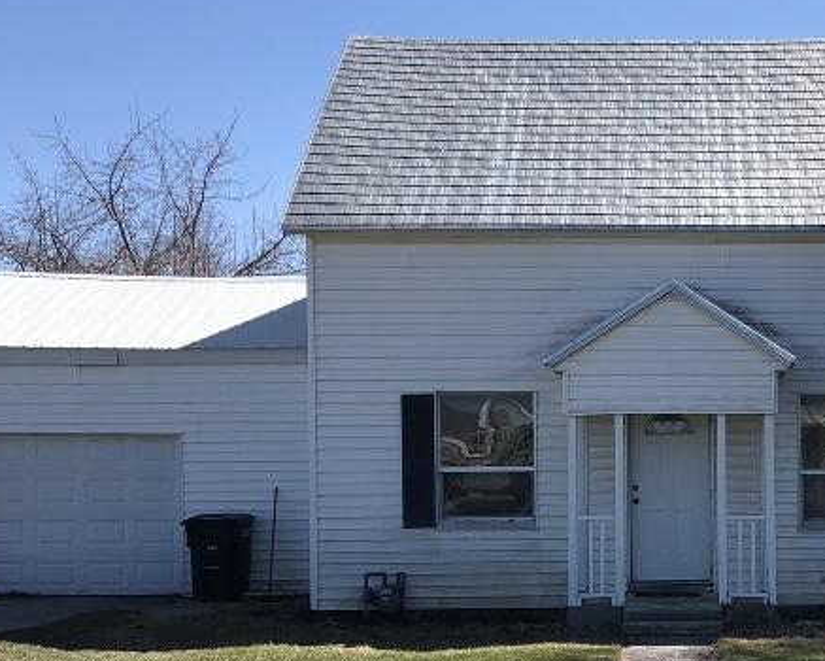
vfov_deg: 23.8
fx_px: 1563
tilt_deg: -0.4
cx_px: 732
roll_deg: -0.3
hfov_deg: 28.5
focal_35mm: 64
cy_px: 429
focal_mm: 3.99
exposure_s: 1/1946
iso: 20
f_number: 1.8
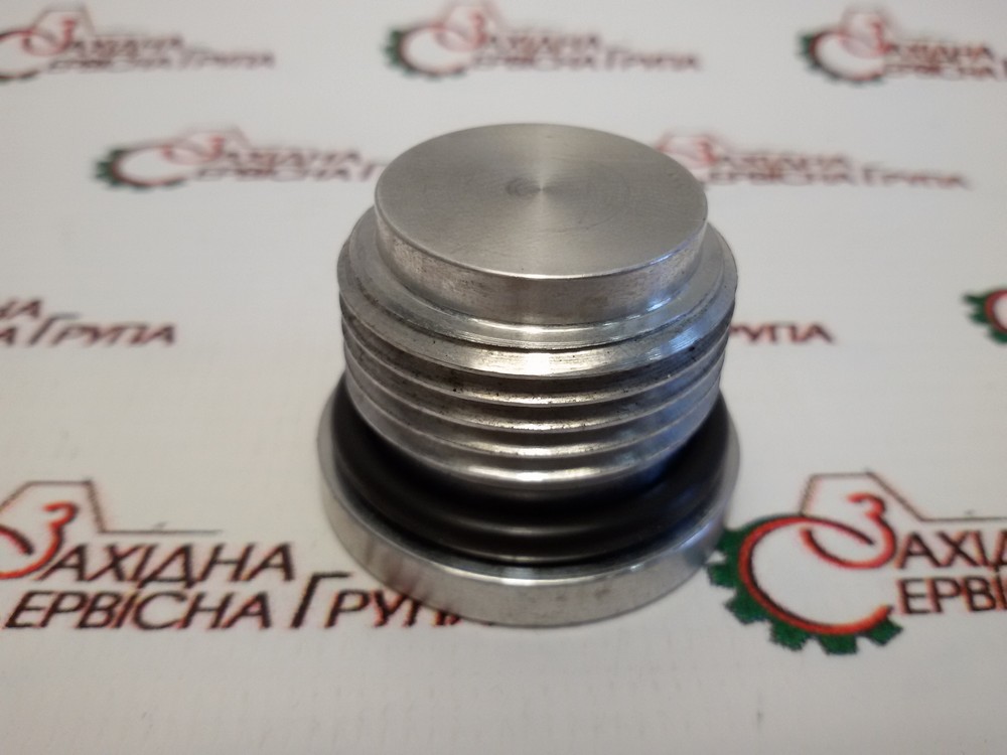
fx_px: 902
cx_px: 504
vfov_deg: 45.4
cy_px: 378
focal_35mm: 31
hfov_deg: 58.4
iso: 64
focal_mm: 2.93
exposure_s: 1/100
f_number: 2.4
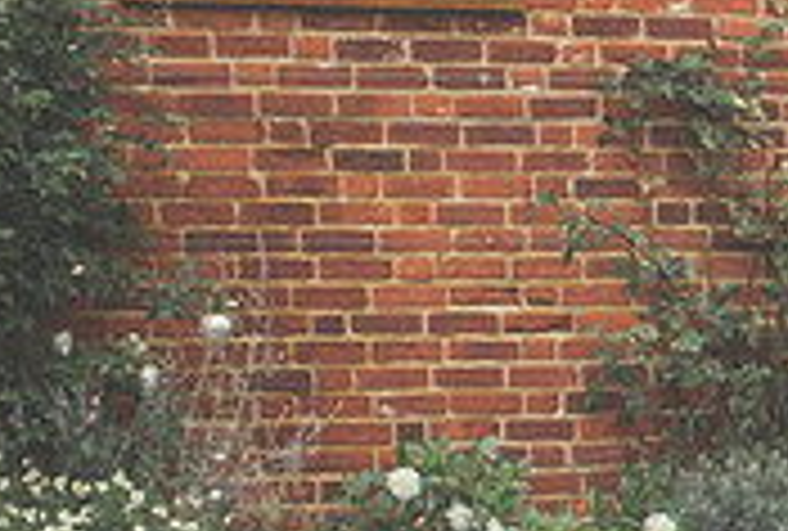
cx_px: 1719
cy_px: 585
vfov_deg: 6.1
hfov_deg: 8.5
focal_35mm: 225
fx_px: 4942
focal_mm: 35
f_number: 2
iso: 125
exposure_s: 1/400
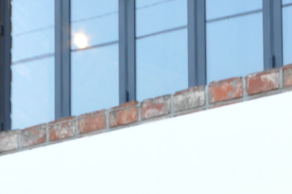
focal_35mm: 80
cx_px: 275
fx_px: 648
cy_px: 435
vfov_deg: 13.5
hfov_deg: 24.5
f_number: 9
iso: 800
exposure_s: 1/40
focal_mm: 10
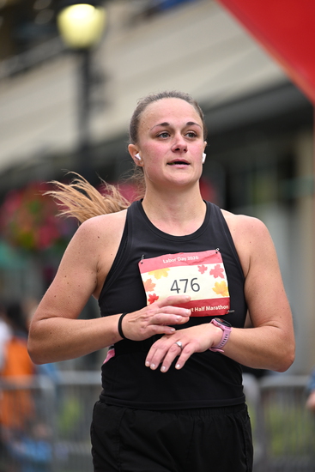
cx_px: 158
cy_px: 236
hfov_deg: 6.9
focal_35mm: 200
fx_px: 2623
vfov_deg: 10.3
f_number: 2.8
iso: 640
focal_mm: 200
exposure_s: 1/2000
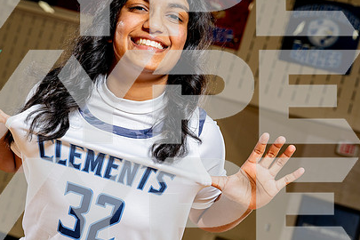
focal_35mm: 73
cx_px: 135
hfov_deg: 27.6
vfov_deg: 18.7
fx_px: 730
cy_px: 97
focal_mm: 51
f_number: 5.6
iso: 400
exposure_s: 1/250
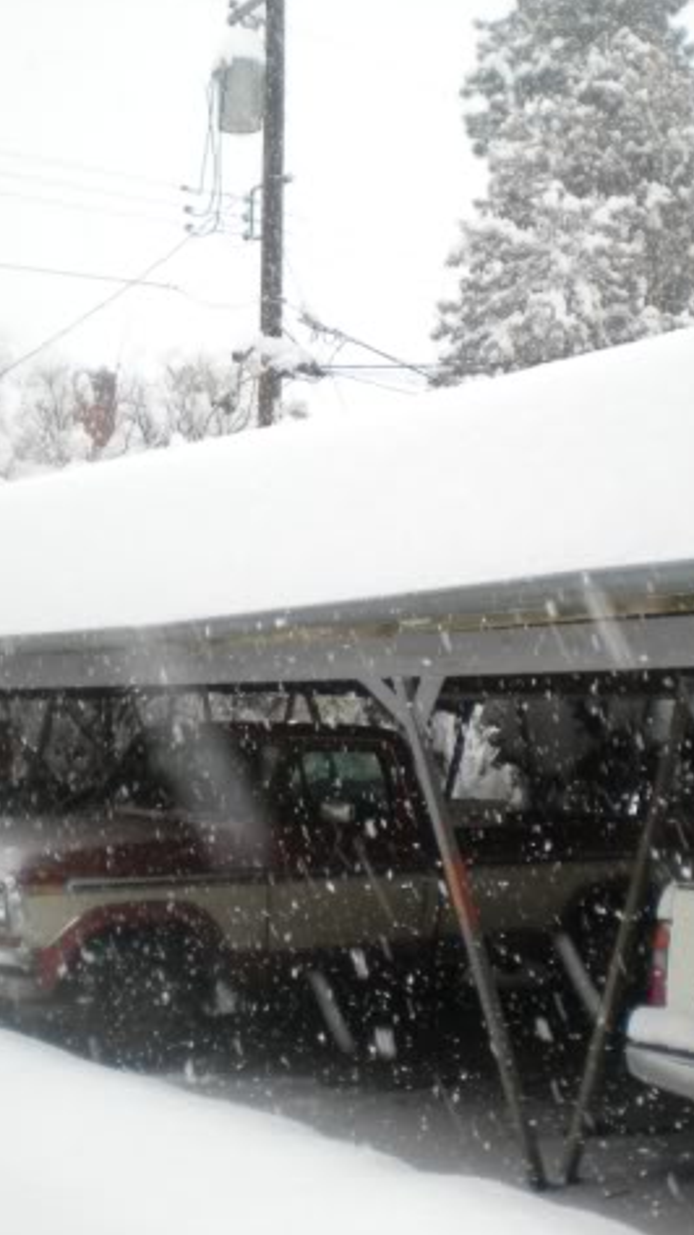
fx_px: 1832
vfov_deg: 37.2
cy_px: 614
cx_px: 397
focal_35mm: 56
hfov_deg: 21.4
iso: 101
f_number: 3.1
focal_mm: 6.3
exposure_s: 1/124
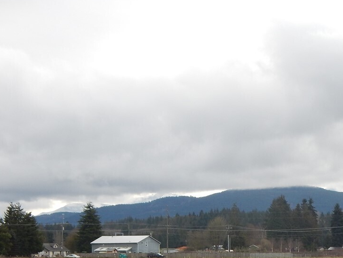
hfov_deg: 16.3
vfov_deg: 12.3
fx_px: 1180
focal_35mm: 119
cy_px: 278
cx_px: 319
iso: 125
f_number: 3.8
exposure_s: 1/400
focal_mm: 9.7
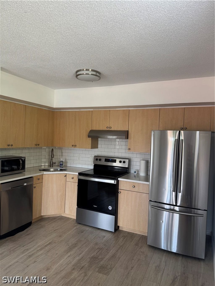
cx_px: 108
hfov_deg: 56.8
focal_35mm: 24
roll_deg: -3.5
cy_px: 143
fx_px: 199
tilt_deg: -1.8
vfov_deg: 71.6
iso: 100
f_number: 1.78
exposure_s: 1/60
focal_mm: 6.76
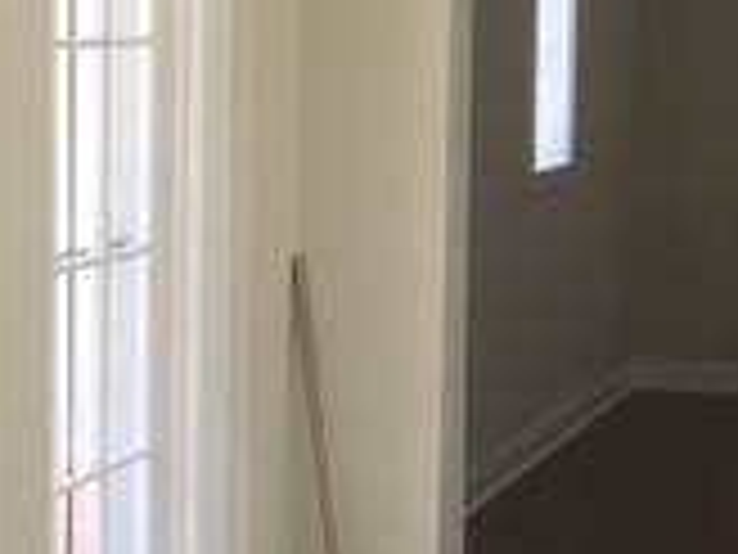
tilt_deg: -7.5
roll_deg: -0.9
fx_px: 2409
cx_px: -162
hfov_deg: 16.6
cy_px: 356
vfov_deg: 13.1
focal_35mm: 113
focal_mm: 4.15
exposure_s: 1/40
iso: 32
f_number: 2.2
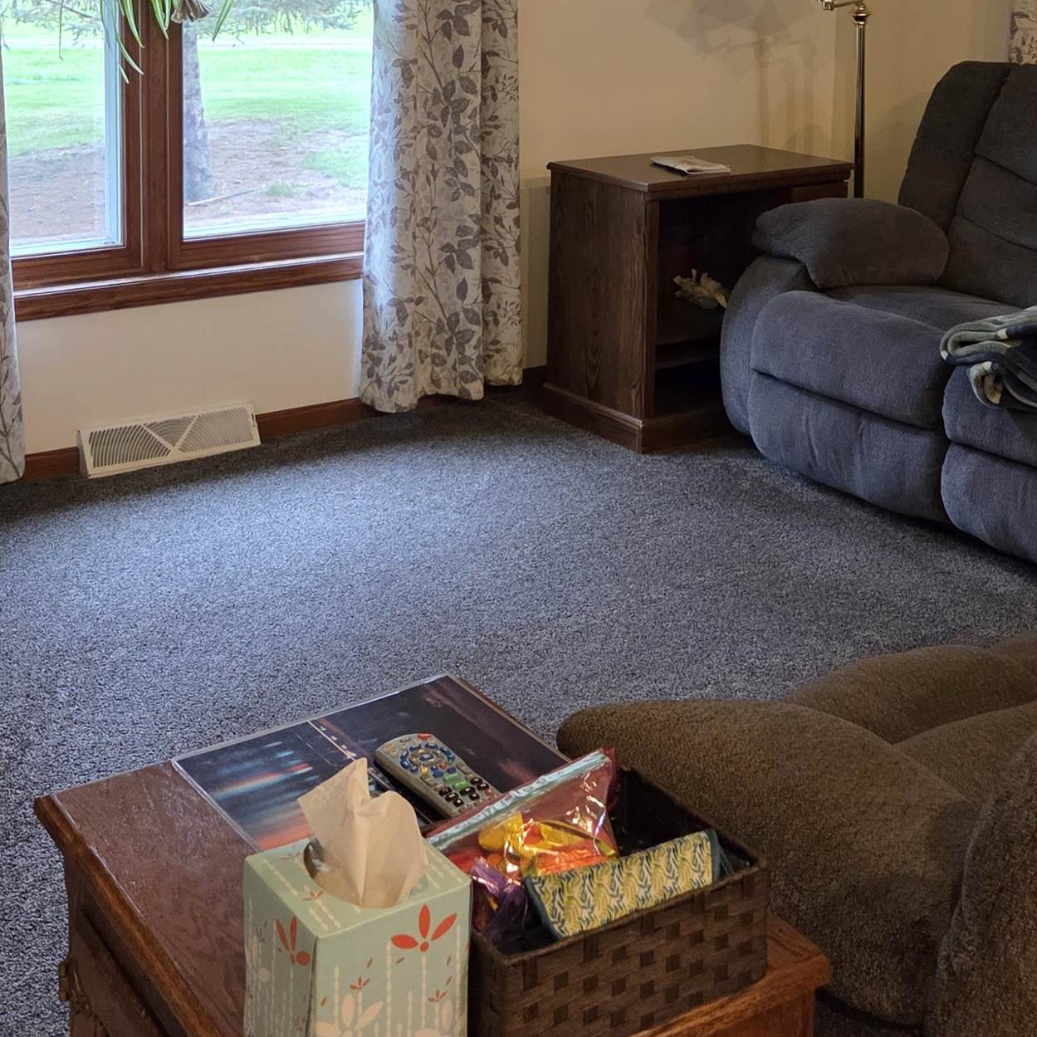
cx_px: 518
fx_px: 1695
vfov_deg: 32.7
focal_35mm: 50
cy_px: 152
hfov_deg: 34.0
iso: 800
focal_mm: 5.4
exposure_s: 1/120
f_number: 1.8
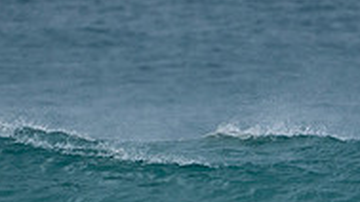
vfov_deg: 0.5
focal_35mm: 2408
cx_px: 261
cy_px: 308
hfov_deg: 0.9
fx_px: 22970
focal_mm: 500
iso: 280
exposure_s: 1/1250
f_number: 5.6
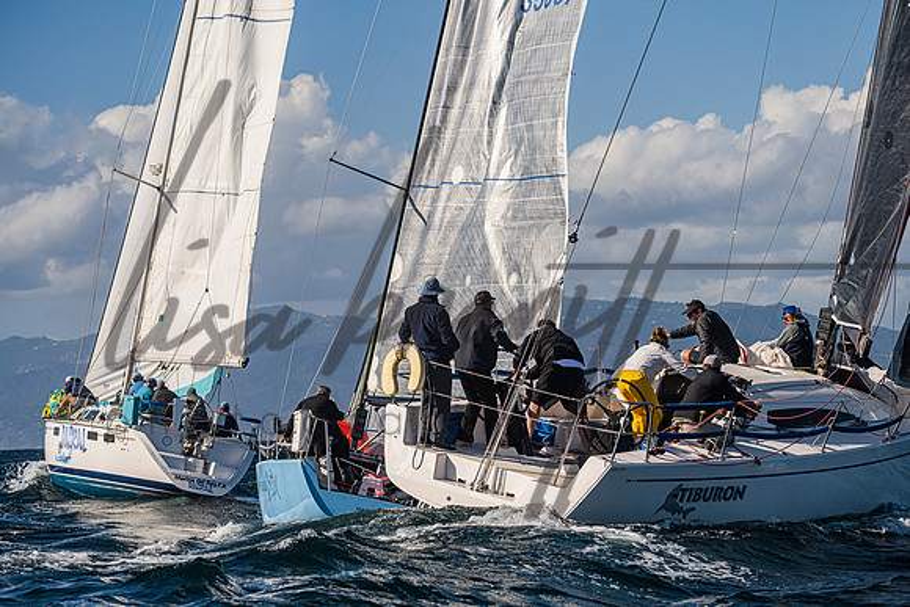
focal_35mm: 131
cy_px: 304
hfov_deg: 15.6
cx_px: 455
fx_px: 3320
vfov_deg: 10.4
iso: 320
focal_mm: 125
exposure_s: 1/5000
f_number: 6.3
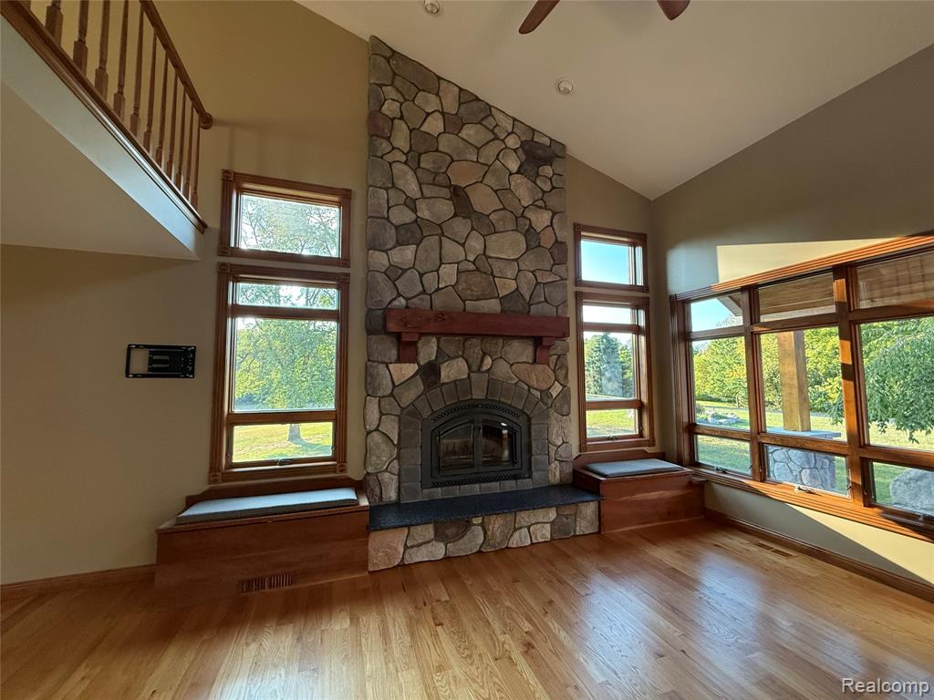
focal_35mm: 14
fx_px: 378
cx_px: 467
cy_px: 350
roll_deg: -0.4
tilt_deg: +5.5
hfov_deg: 102.1
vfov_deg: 85.7
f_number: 2.2
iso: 320
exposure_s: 1/120
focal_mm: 2.22
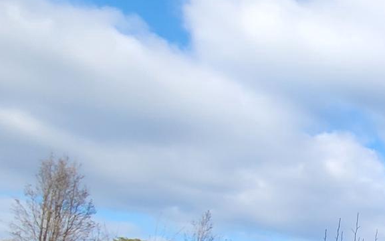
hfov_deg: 24.3
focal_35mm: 49
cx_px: 651
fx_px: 514
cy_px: 360
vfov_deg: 21.9
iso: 32
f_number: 2.2
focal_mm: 1.74
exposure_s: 1/556
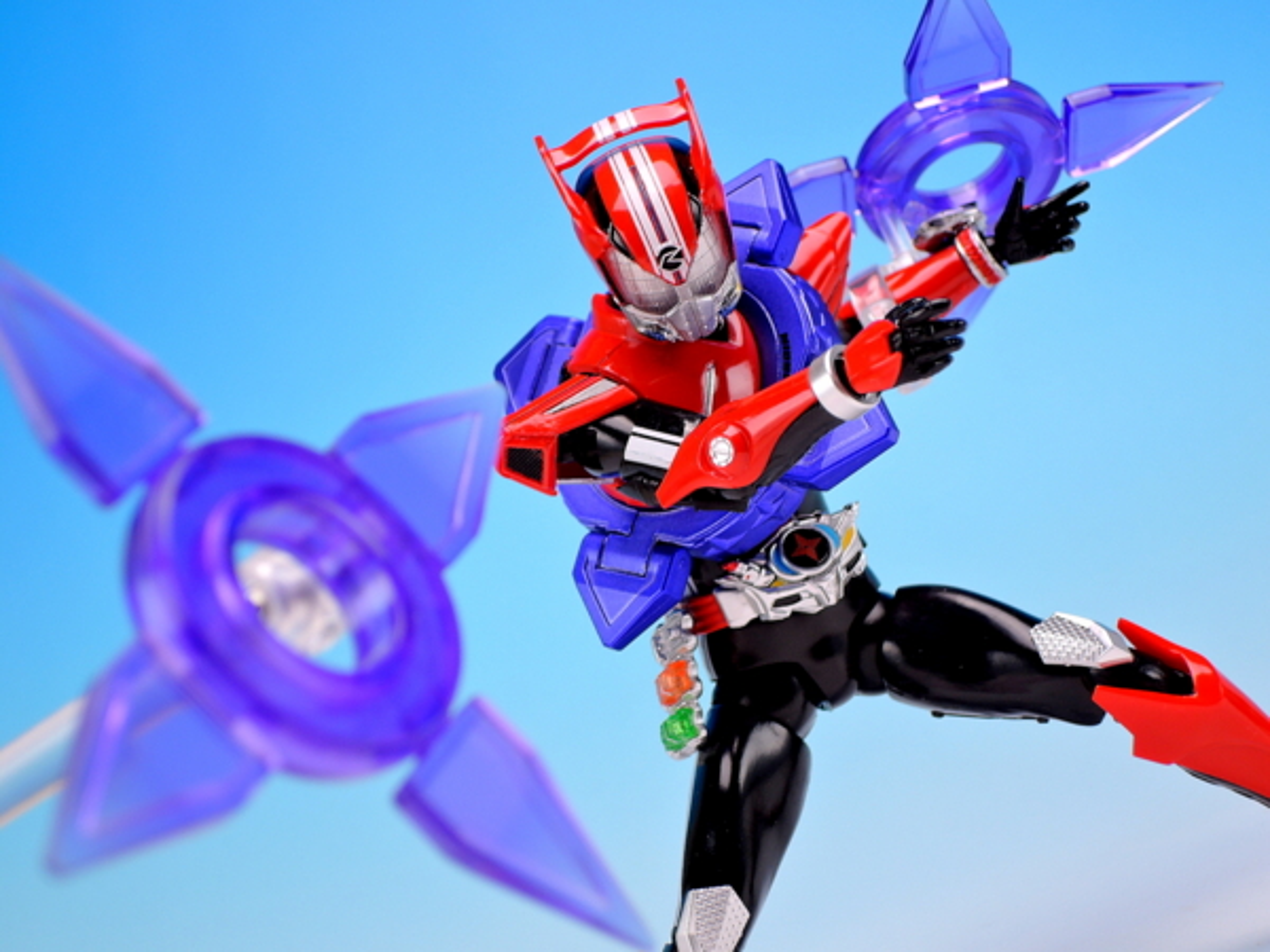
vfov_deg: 17.4
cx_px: 635
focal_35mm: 85
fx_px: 3119
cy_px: 476
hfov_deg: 23.0
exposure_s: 1/4
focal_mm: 18.2
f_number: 4.5
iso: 80
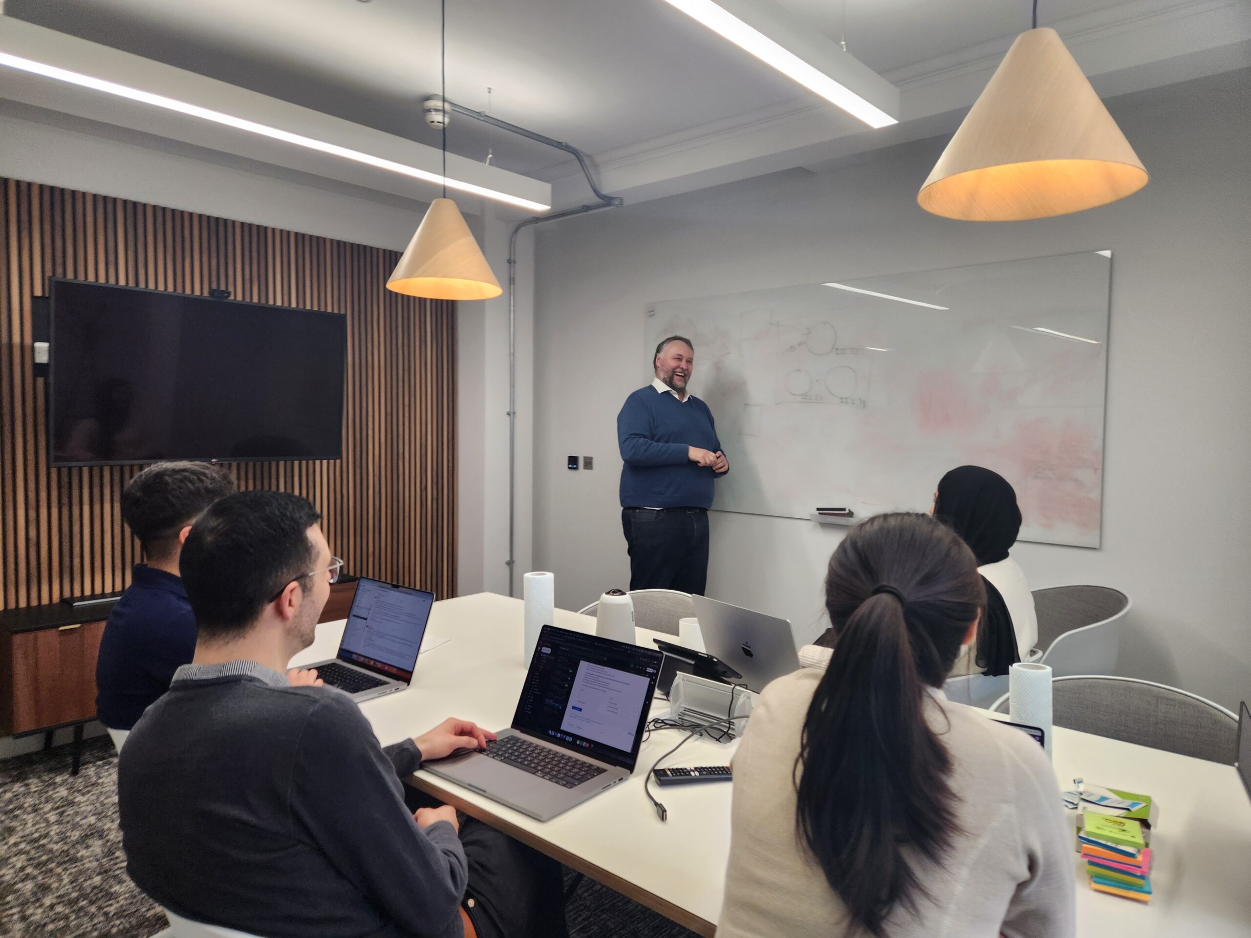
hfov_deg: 73.9
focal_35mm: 23
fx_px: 831
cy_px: 469
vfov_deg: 58.9
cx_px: 626
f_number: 1.8
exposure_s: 1/100
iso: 64
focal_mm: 5.4
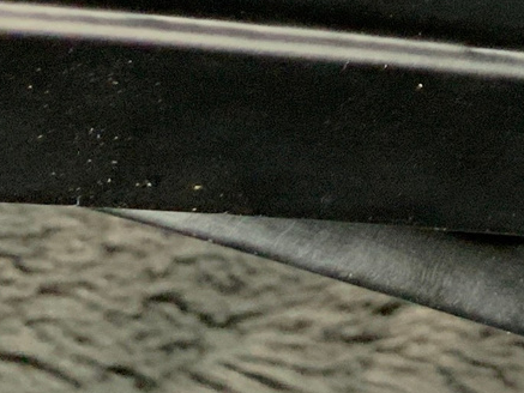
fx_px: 2574
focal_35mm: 170
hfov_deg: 10.6
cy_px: -606
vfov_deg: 8.0
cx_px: 1061
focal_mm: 3
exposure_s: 1/78
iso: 64
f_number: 1.8
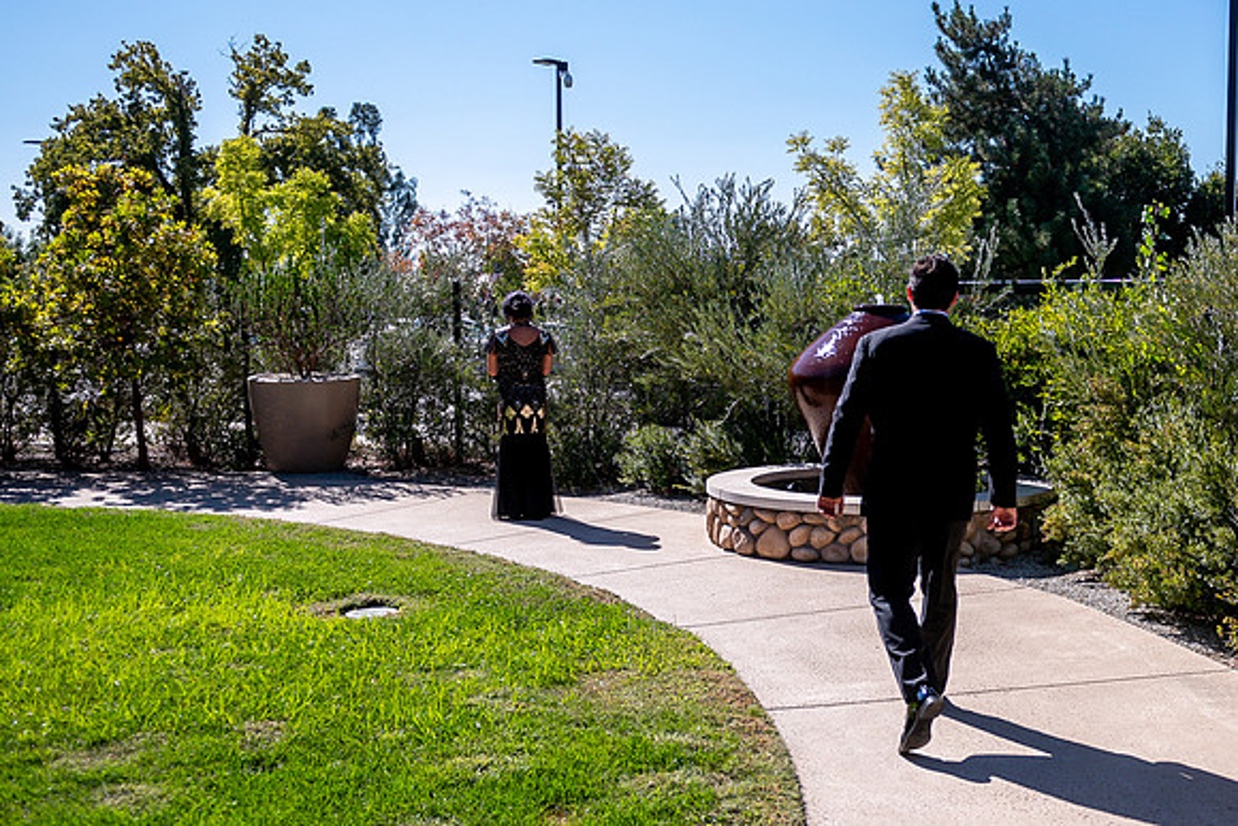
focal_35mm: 41
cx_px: 864
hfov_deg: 46.8
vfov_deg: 33.0
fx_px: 1395
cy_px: 423
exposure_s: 1/8000
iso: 400
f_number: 2.8
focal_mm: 24
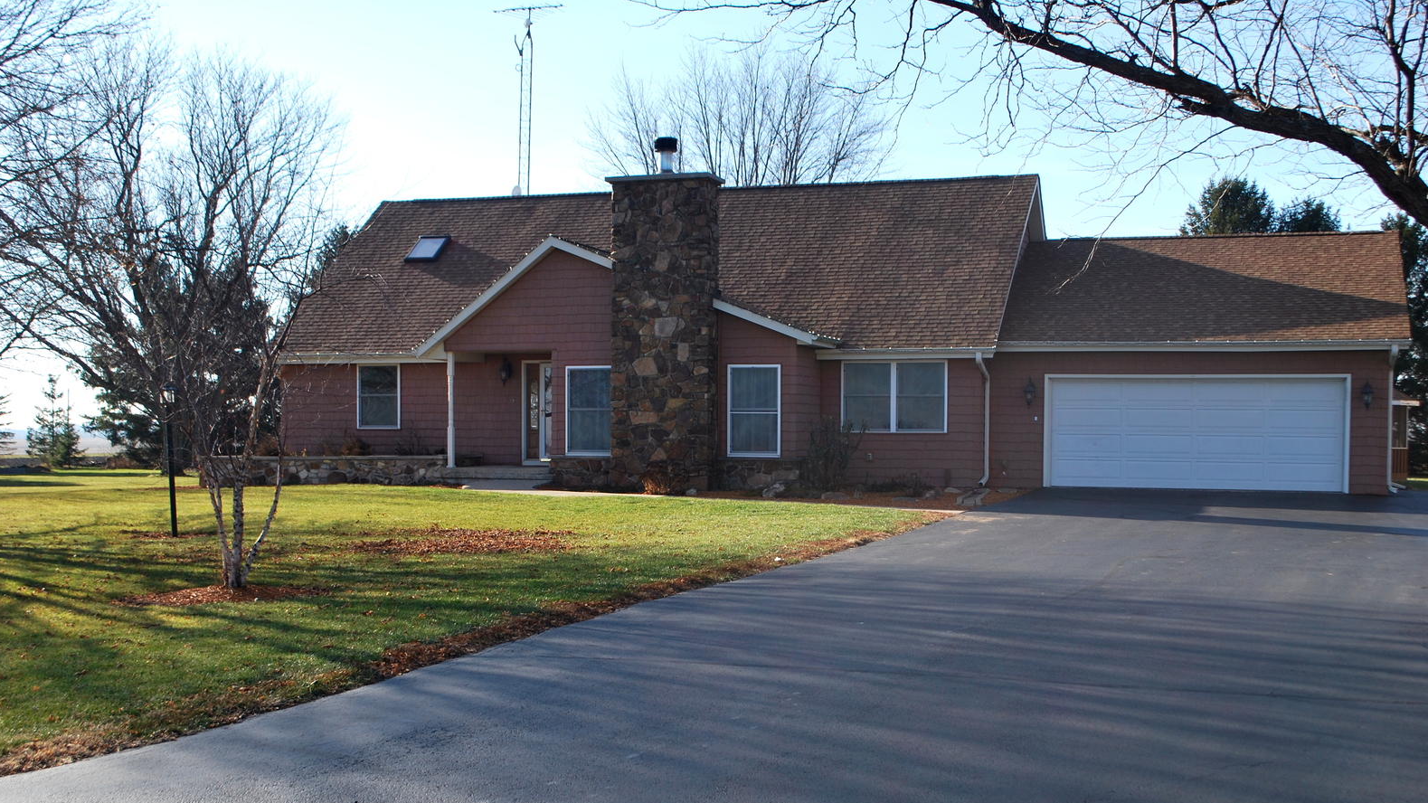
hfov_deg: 45.5
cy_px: 487
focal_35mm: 45
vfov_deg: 26.5
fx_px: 1704
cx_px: 725
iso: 100
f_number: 7.1
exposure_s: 1/200
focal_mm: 28
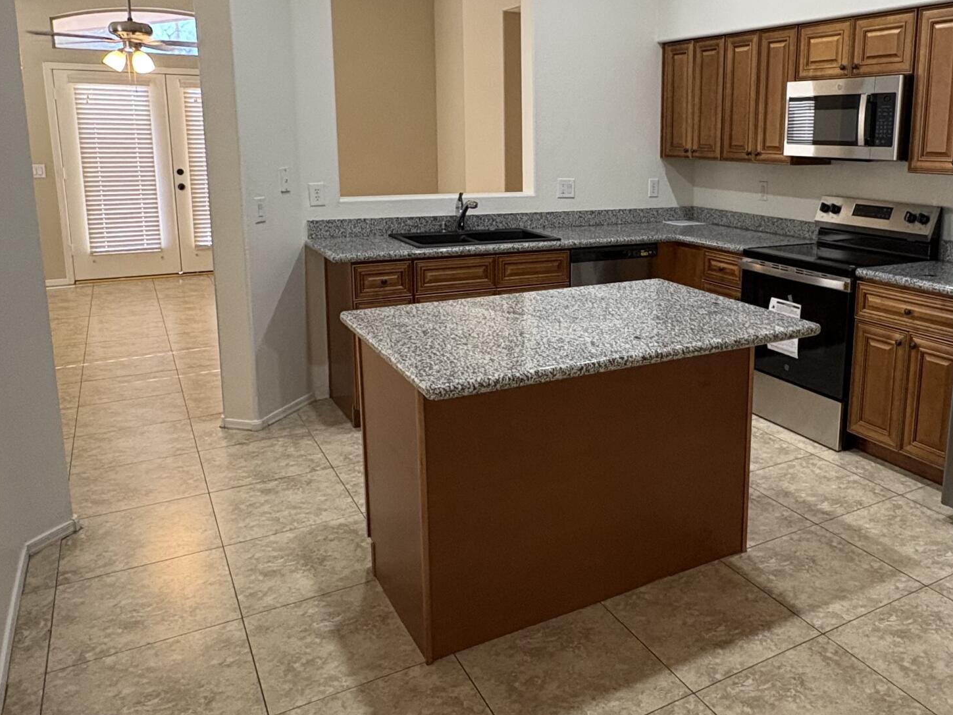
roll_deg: -0.9
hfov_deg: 60.6
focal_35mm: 29
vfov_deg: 47.8
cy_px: 275
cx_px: 612
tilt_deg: -8.8
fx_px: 798
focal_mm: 2.22
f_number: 2.2
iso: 400
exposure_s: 1/60
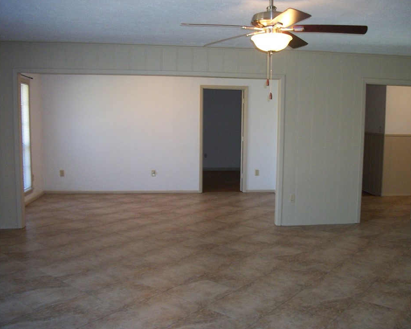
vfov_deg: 43.4
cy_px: 164
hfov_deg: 52.8
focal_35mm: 34
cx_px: 221
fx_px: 414
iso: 250
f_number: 2.9
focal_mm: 5.7
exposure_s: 1/60
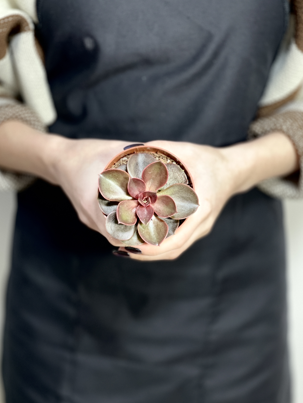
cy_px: 211
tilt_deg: -30.7
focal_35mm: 68
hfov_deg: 21.6
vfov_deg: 28.6
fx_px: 794
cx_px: 144
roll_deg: +0.1
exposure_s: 1/33
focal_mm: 7.5
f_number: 2.2
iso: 200
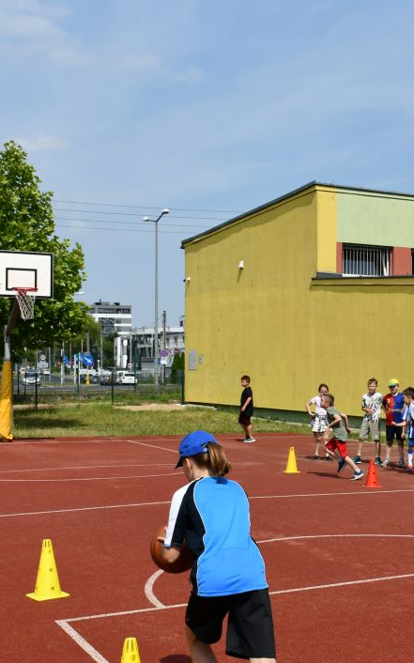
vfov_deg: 38.8
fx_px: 939
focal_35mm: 52
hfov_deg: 24.0
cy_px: 362
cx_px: 396
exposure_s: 1/323
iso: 100
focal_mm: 20
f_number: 9
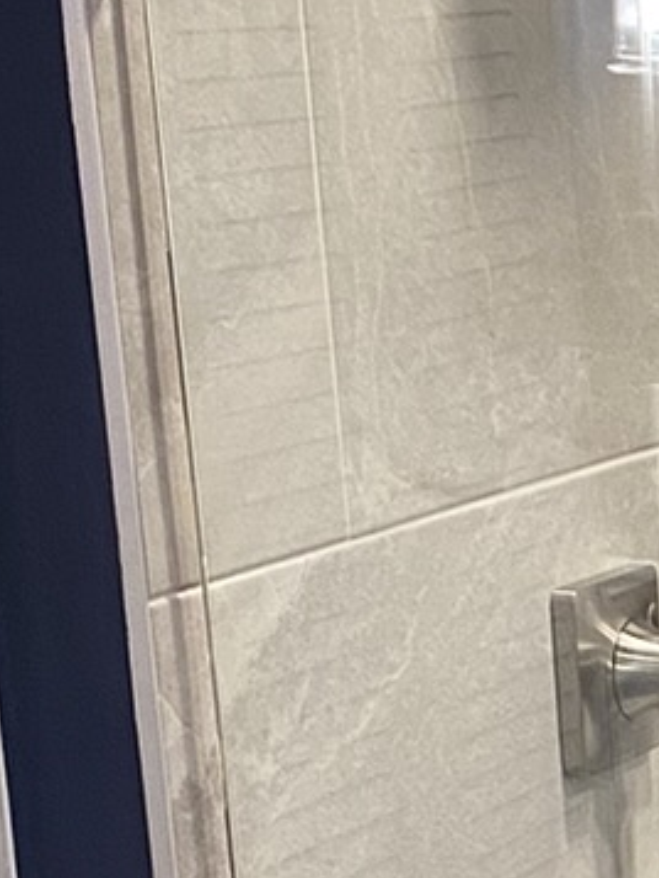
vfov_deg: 13.1
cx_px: 1298
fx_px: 3780
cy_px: 898
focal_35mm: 149
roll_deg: +1.3
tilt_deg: -13.1
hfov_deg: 9.4
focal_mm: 4.25
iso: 125
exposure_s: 1/60
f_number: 1.8
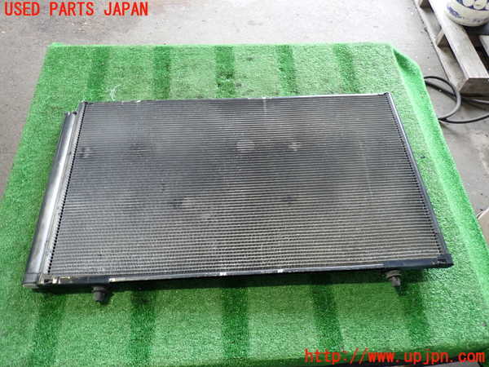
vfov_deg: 54.9
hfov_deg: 69.4
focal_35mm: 25
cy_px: 184
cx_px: 244
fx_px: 353
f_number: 2
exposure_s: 1/30
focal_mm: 4.5
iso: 250
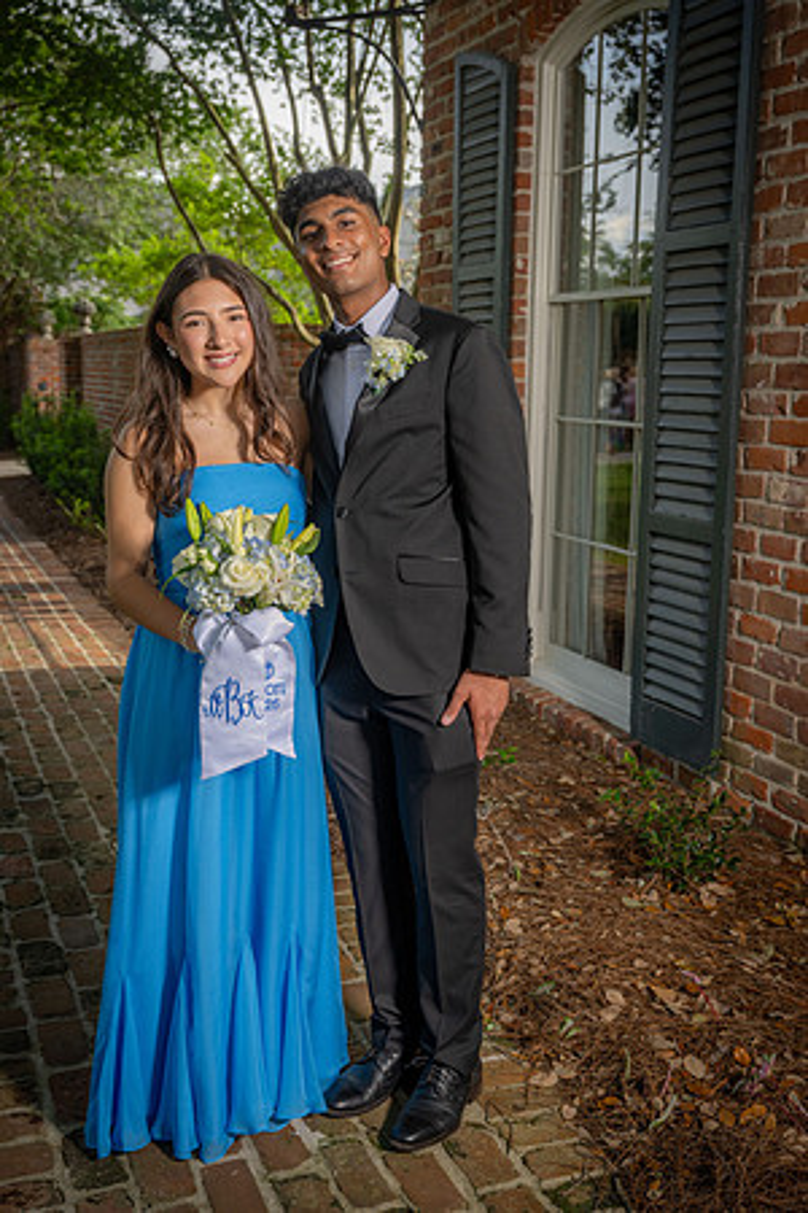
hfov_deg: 34.2
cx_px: 404
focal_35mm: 39
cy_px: 606
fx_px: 1313
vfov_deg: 49.6
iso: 100
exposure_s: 1/160
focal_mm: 39
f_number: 5
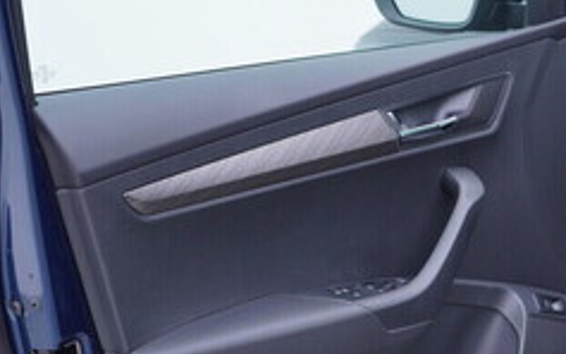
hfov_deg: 23.4
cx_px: 561
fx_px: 1311
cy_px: 171
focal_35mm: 85
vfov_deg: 15.4
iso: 125
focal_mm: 24
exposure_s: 1/50
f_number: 3.2
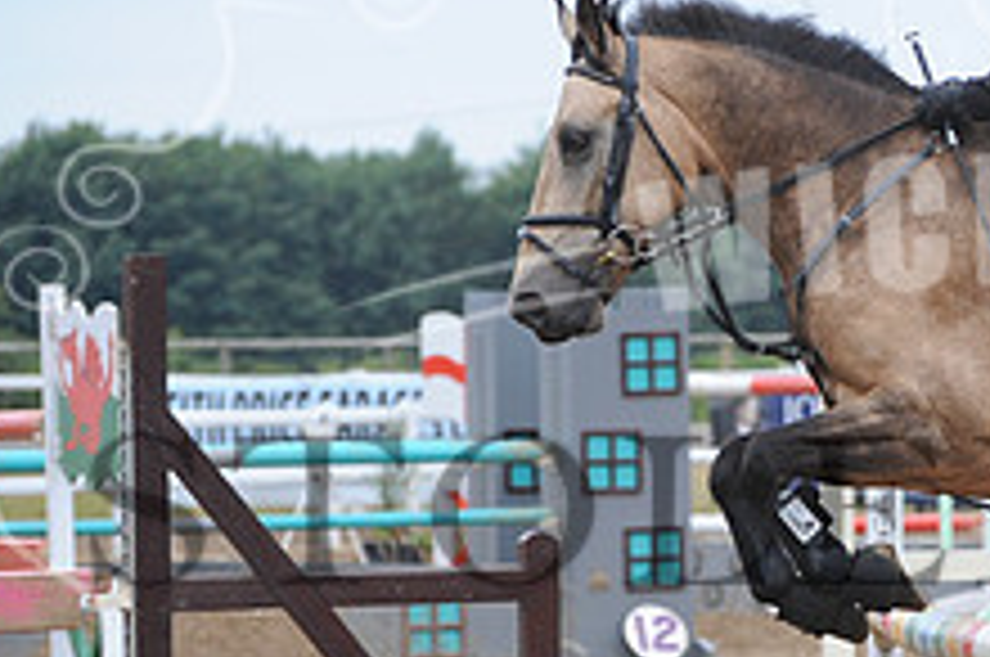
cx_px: 1130
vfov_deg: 3.4
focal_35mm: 409
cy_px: 459
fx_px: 11231
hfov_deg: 5.0
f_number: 5.6
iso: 1000
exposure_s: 1/1000
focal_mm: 155
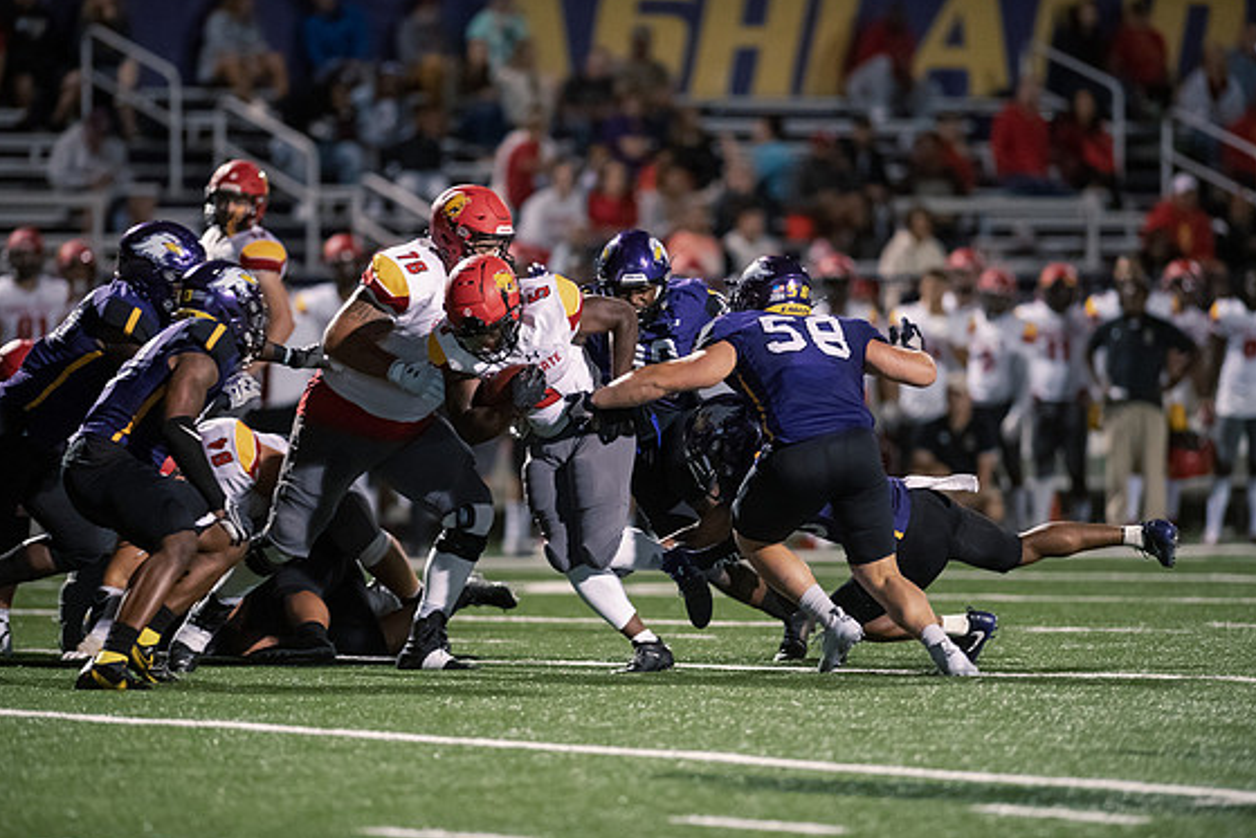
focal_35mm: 311
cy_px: 421
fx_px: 10853
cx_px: 625
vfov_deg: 4.4
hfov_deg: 6.6
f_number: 2.8
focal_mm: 300
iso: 6400
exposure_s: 1/640
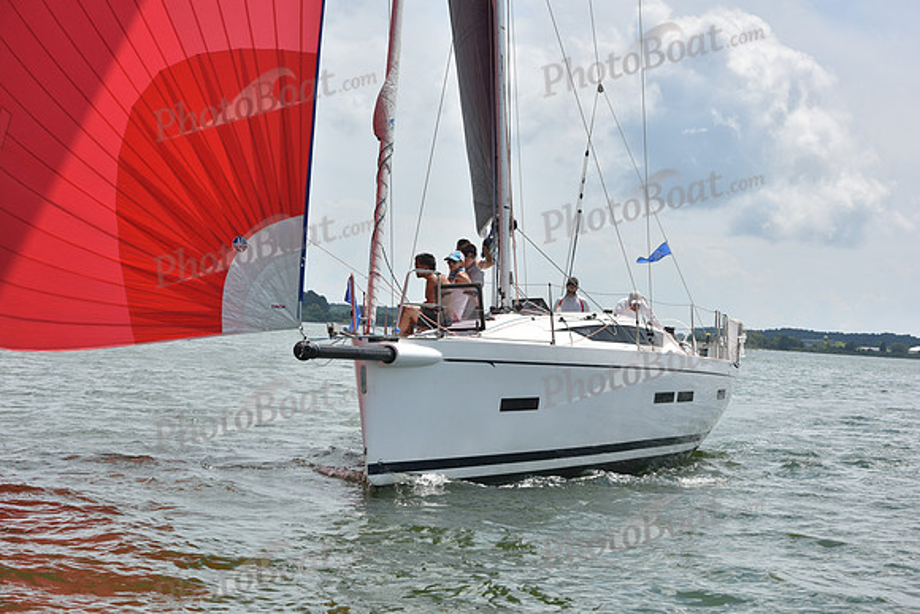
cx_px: 460
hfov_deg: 28.8
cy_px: 307
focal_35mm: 70
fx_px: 1789
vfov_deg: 19.5
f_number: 10
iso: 320
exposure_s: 1/1000
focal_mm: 70
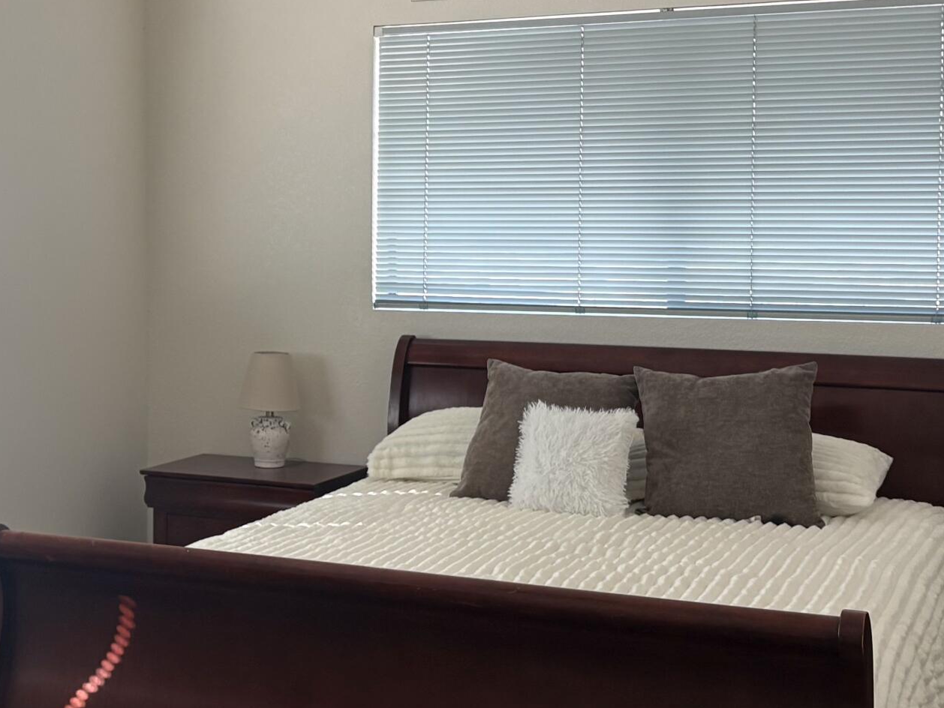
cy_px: 288
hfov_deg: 30.7
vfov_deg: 23.6
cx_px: 233
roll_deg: +0.4
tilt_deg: -2.2
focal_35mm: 62
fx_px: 1691
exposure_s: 1/120
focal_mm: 5.96
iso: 125
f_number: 1.6
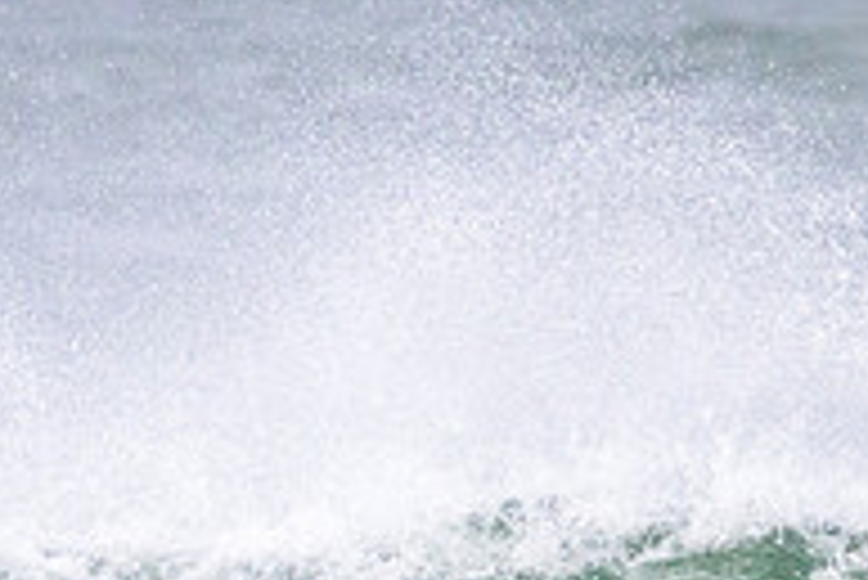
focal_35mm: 2311
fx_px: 55761
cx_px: 313
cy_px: 946
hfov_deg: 0.9
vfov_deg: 0.6
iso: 3600
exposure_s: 1/2000
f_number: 11
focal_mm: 700
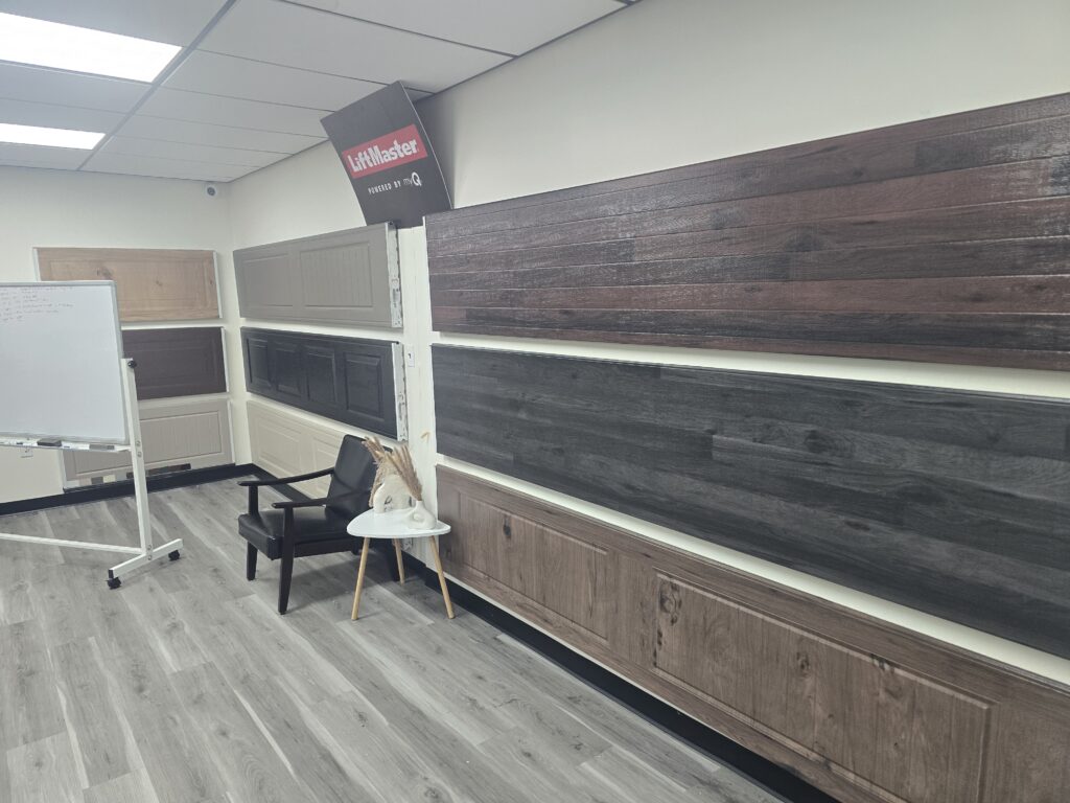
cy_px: 402
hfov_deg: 73.9
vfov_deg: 58.9
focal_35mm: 23
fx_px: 711
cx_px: 535
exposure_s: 1/120
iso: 250
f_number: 1.7
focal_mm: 6.3
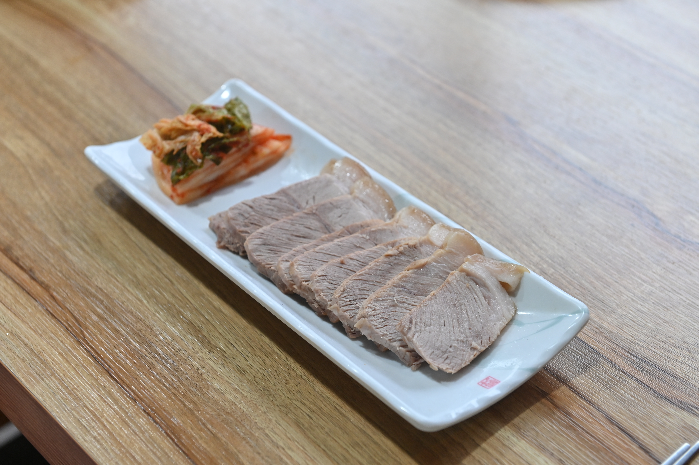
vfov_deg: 19.4
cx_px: 350
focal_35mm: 70
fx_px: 1358
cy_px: 232
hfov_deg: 28.9
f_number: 5
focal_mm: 70
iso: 800
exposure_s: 1/125
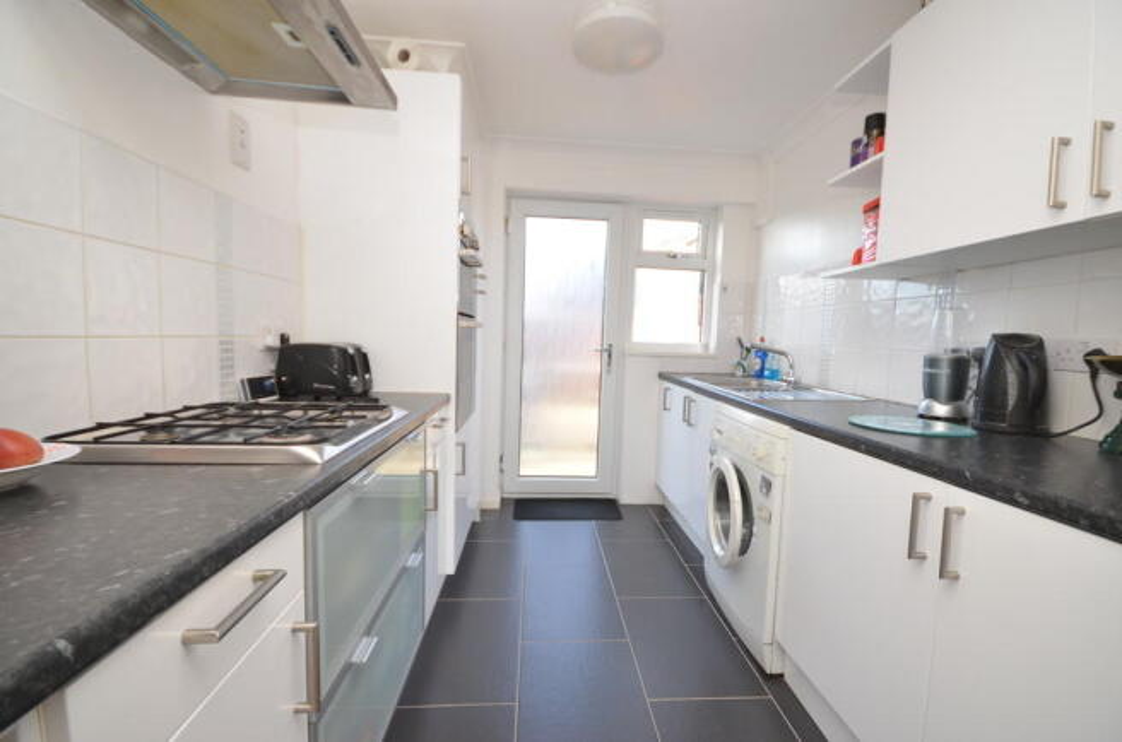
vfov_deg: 77.0
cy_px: 371
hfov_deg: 100.5
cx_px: 561
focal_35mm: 15
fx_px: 466
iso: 250
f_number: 4
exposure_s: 1/60
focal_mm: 10
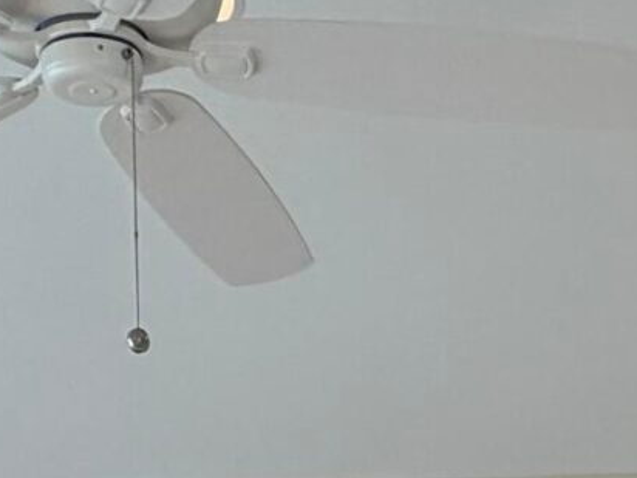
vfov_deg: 15.4
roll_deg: +1.4
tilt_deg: +1.5
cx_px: 399
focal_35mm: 87
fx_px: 1601
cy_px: 752
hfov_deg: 22.5
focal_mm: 2.22
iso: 64
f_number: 2.2
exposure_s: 1/129
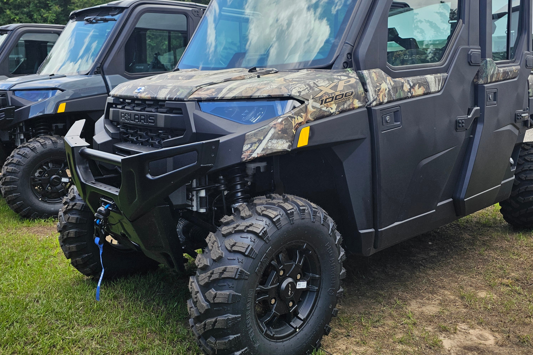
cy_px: 162
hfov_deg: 58.5
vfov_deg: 41.1
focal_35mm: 32
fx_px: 474
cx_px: 300
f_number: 1.7
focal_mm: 6.3
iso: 16
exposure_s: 1/505
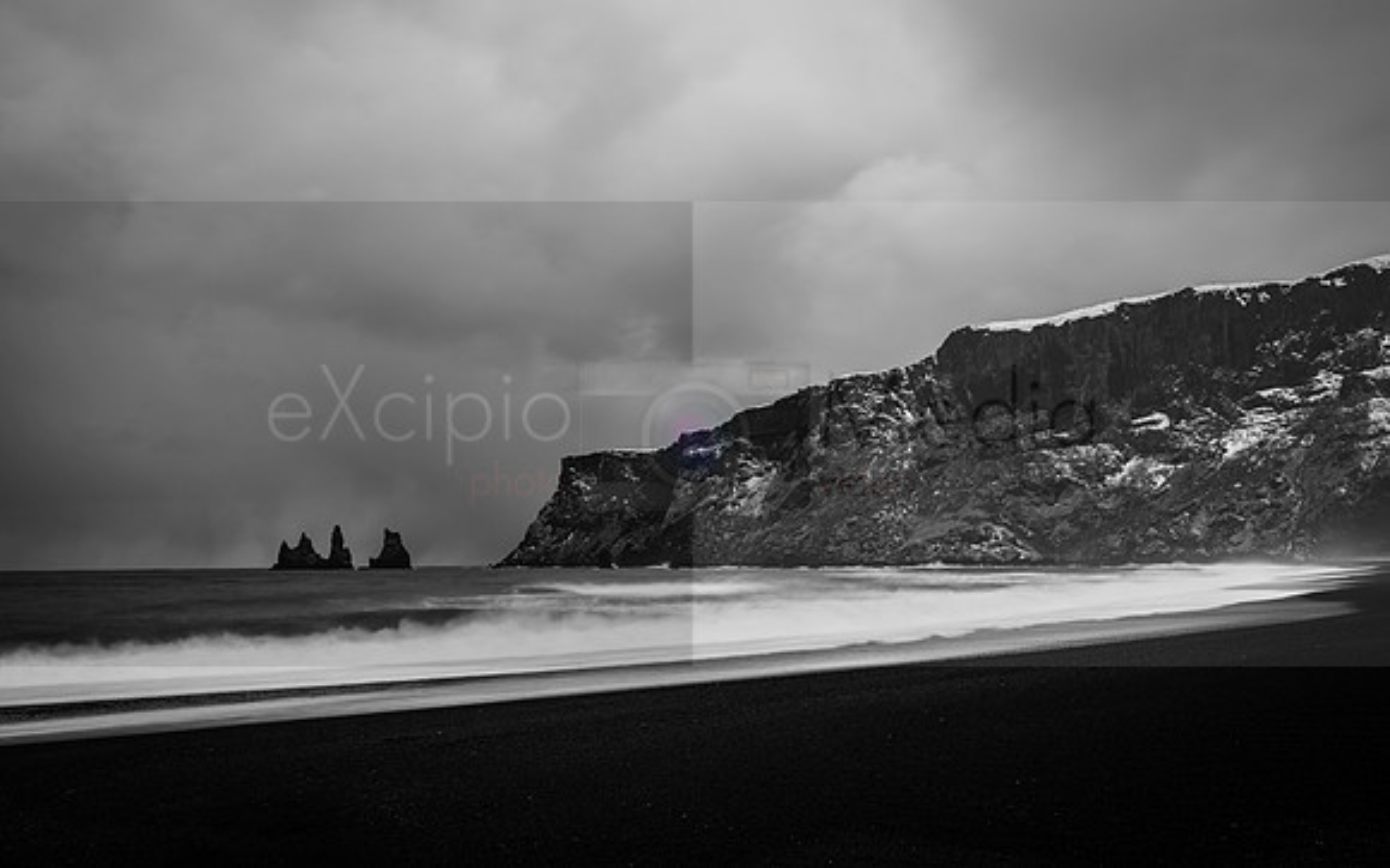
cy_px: 410
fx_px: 1443
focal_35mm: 38
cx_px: 667
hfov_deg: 51.4
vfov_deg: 33.4
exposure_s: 3.2
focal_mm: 35
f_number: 11
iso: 50
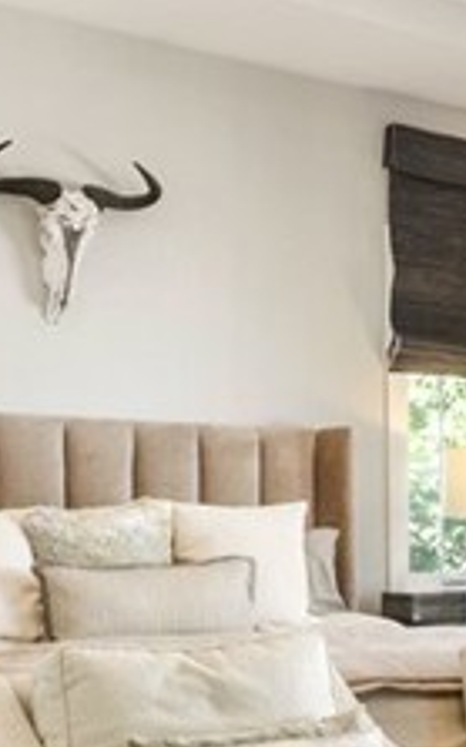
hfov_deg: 15.6
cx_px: 758
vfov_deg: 27.3
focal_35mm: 75
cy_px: 521
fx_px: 1527
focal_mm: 16
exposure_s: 1/1.25
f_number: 9
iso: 100
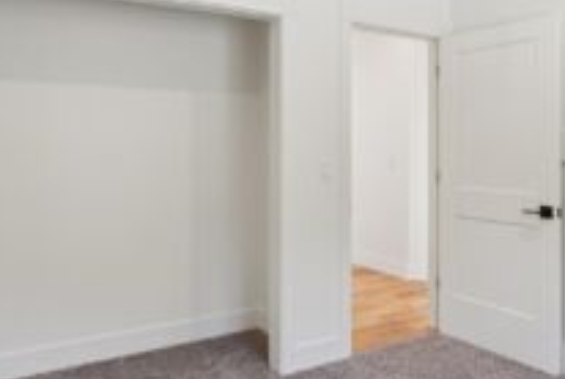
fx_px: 487
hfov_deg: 60.2
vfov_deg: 42.2
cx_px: 277
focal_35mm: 31
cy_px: 147
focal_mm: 16
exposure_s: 1/25
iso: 400
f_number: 8
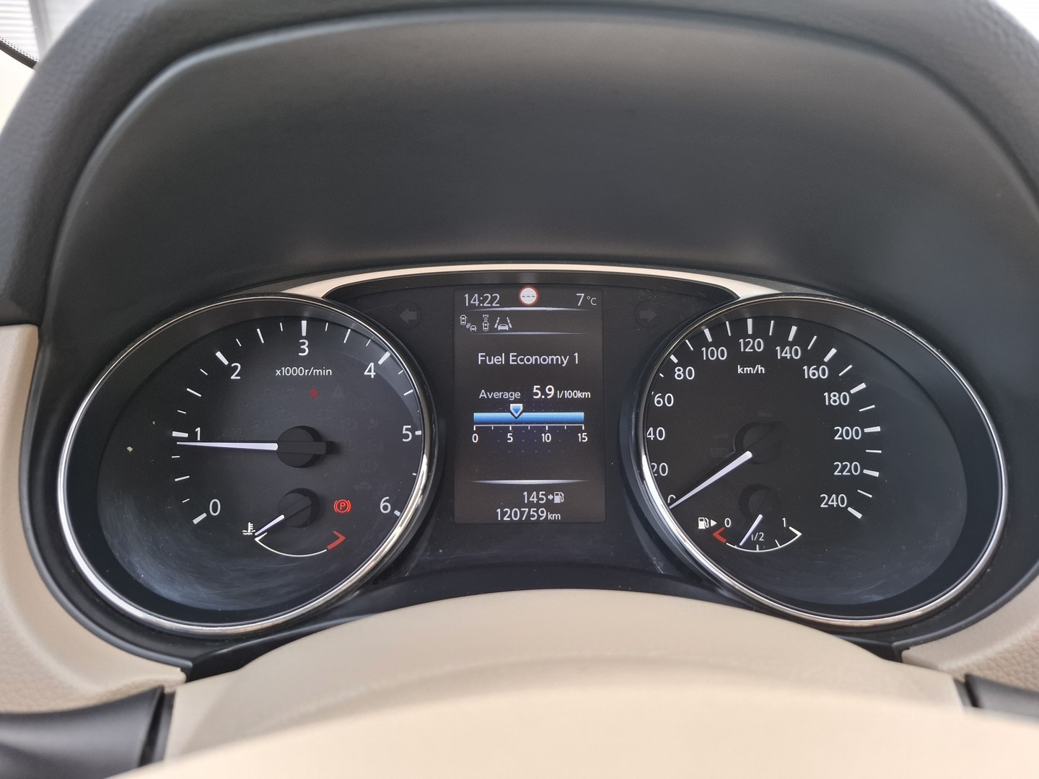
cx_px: 520
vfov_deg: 58.9
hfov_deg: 73.9
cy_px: 390
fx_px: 690
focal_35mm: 23
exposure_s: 1/120
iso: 80
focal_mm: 5.54
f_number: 1.8
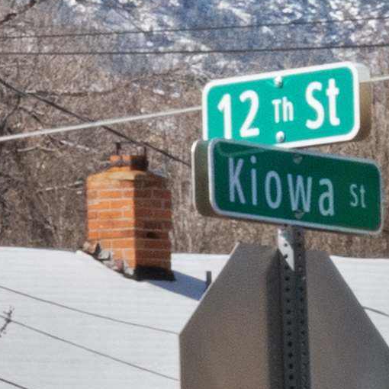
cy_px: 80
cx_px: -473
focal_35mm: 529
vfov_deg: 3.3
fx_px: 6726
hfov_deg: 3.3
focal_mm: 38
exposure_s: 1/160
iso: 400
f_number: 22
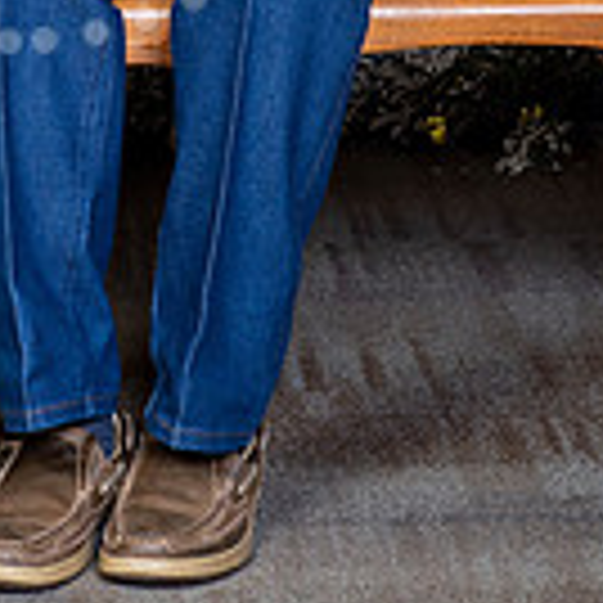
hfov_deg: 7.2
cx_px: 11
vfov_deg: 7.1
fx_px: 4789
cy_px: -374
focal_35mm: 243
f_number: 8
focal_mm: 85
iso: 400
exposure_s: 1/125
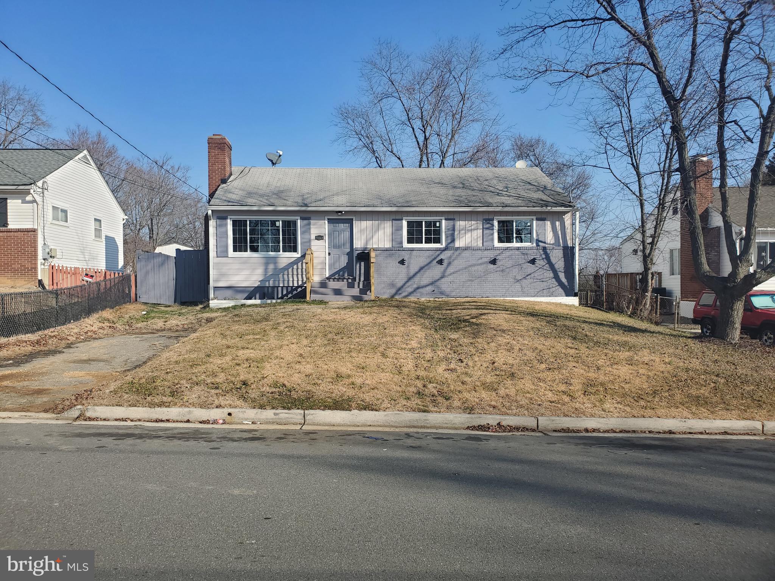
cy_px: 290
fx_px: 582
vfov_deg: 53.1
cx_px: 388
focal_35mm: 26
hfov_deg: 67.3
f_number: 2.4
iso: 50
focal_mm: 4.3
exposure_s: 1/1232
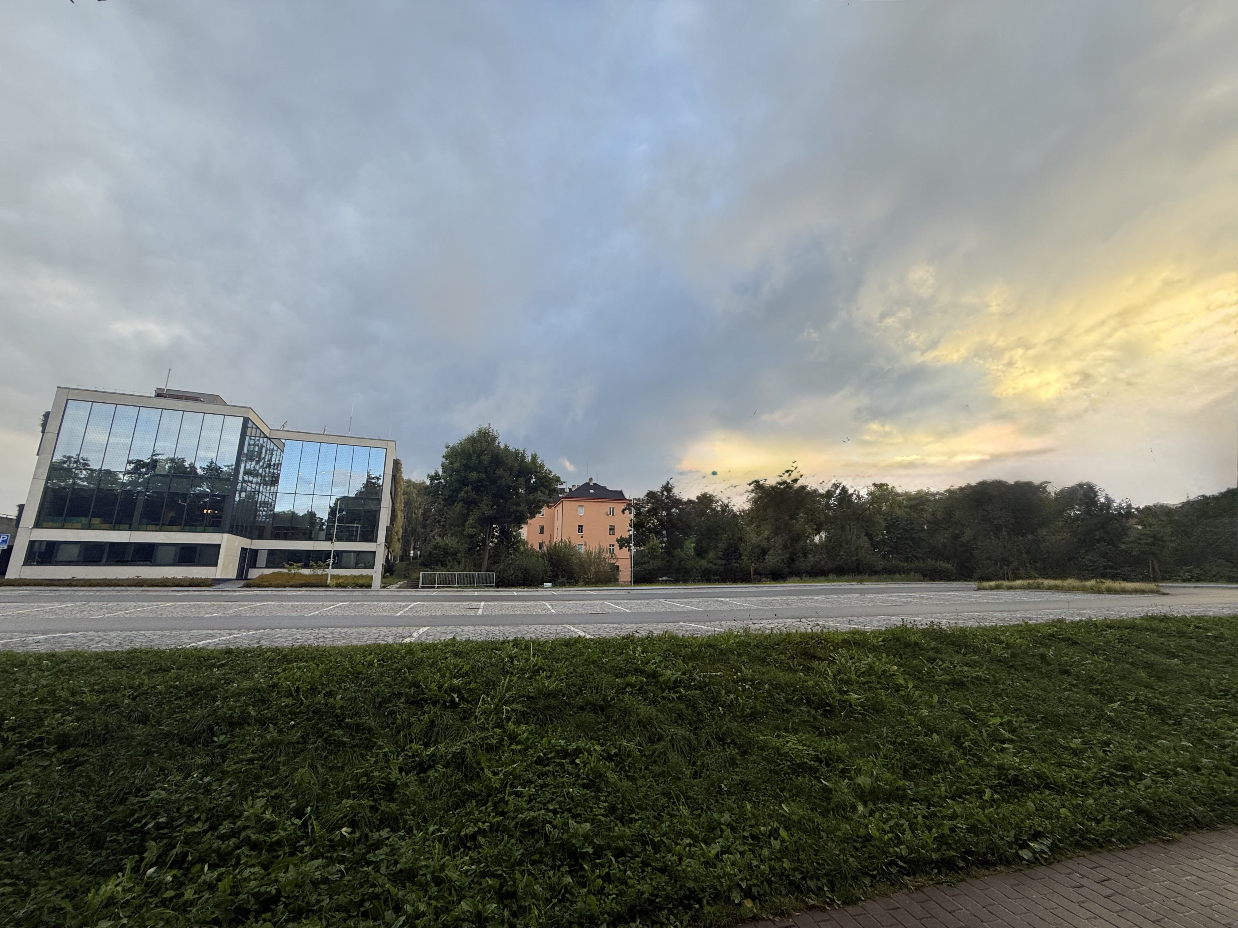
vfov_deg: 85.7
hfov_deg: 102.1
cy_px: 464
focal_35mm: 14
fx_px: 501
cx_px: 619
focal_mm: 2.22
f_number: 2.2
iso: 50
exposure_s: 1/264
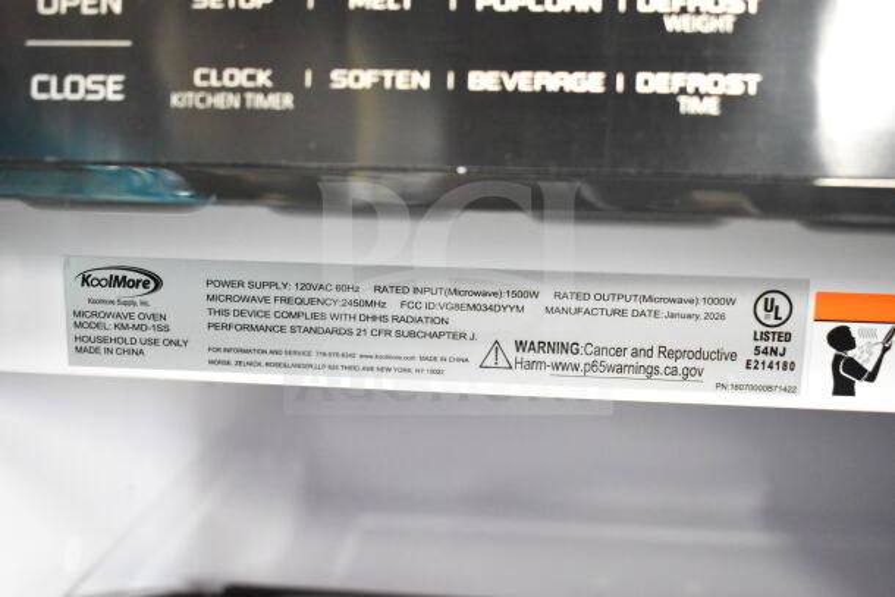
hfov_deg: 49.5
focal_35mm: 39
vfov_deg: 34.2
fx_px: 970
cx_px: 448
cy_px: 298
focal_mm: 26
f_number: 4
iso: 10000
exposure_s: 1/40
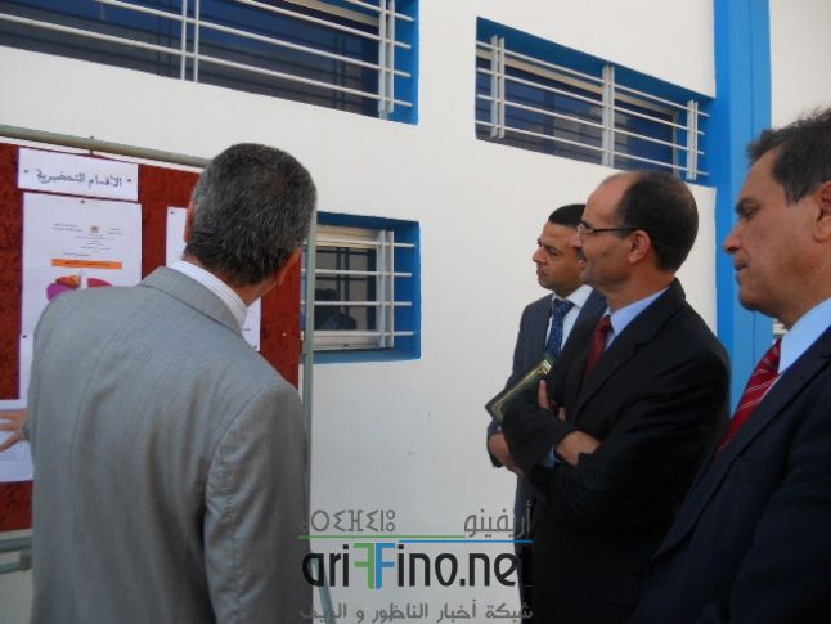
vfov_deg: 51.4
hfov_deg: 65.3
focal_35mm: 27
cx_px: 416
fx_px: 648
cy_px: 312
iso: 80
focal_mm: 4.9
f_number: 3.2
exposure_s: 1/400
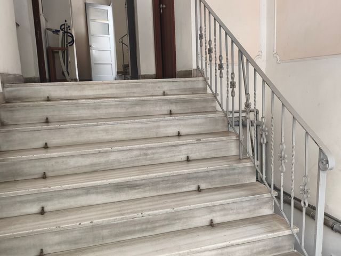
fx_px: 227
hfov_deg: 73.9
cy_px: 128
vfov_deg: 58.9
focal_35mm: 23
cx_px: 170
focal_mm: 6.06
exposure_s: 1/50
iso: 320
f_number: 1.7
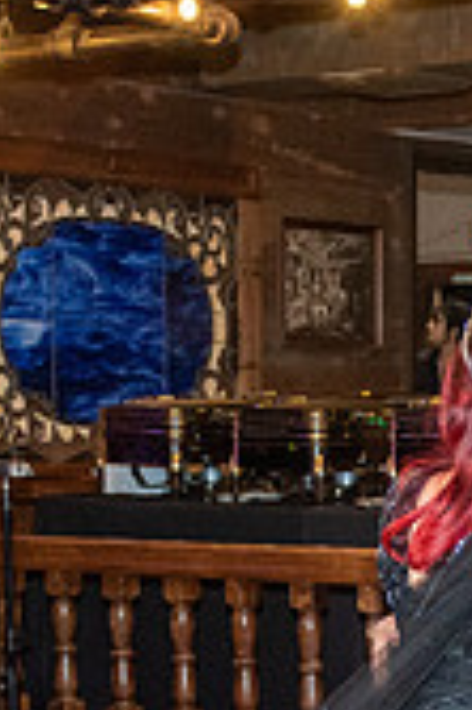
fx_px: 2345
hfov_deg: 11.3
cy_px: 732
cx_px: 559
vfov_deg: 16.8
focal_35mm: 119
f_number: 2.8
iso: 1250
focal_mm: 27
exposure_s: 1/160
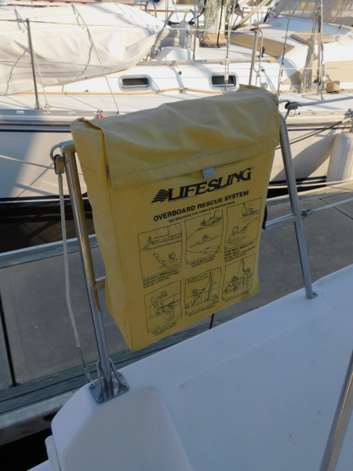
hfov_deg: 46.8
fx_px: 408
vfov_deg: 60.0
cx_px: 176
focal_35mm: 30
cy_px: 236
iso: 125
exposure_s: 1/1250
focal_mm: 5.3
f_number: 3.2
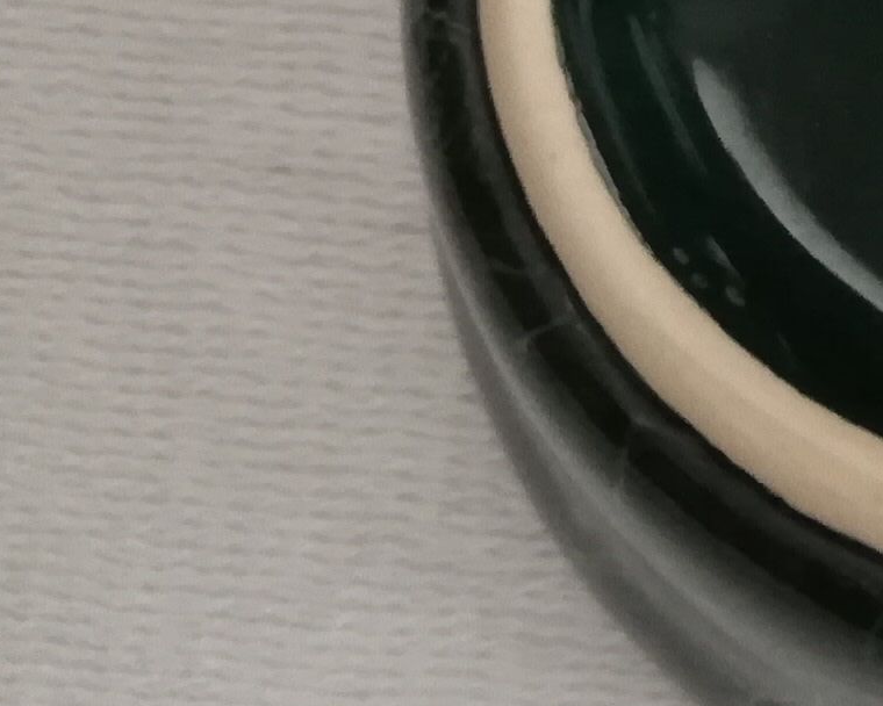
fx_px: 2849
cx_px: 1888
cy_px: -74
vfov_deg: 13.8
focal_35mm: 109
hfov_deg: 14.1
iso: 250
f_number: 2.2
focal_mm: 3.81
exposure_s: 1/30
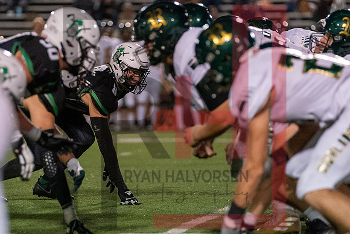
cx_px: 150
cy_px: 120
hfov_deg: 6.4
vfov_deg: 4.3
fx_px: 3108
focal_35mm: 320
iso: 6400
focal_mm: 187
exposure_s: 1/800
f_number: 2.8
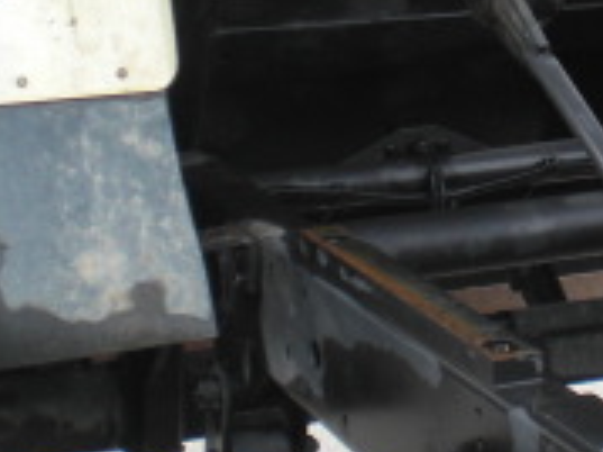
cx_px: 721
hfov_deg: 14.1
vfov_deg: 10.9
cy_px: 91
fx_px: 2367
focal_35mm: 136
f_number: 3.1
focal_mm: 6.3
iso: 64
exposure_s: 1/100
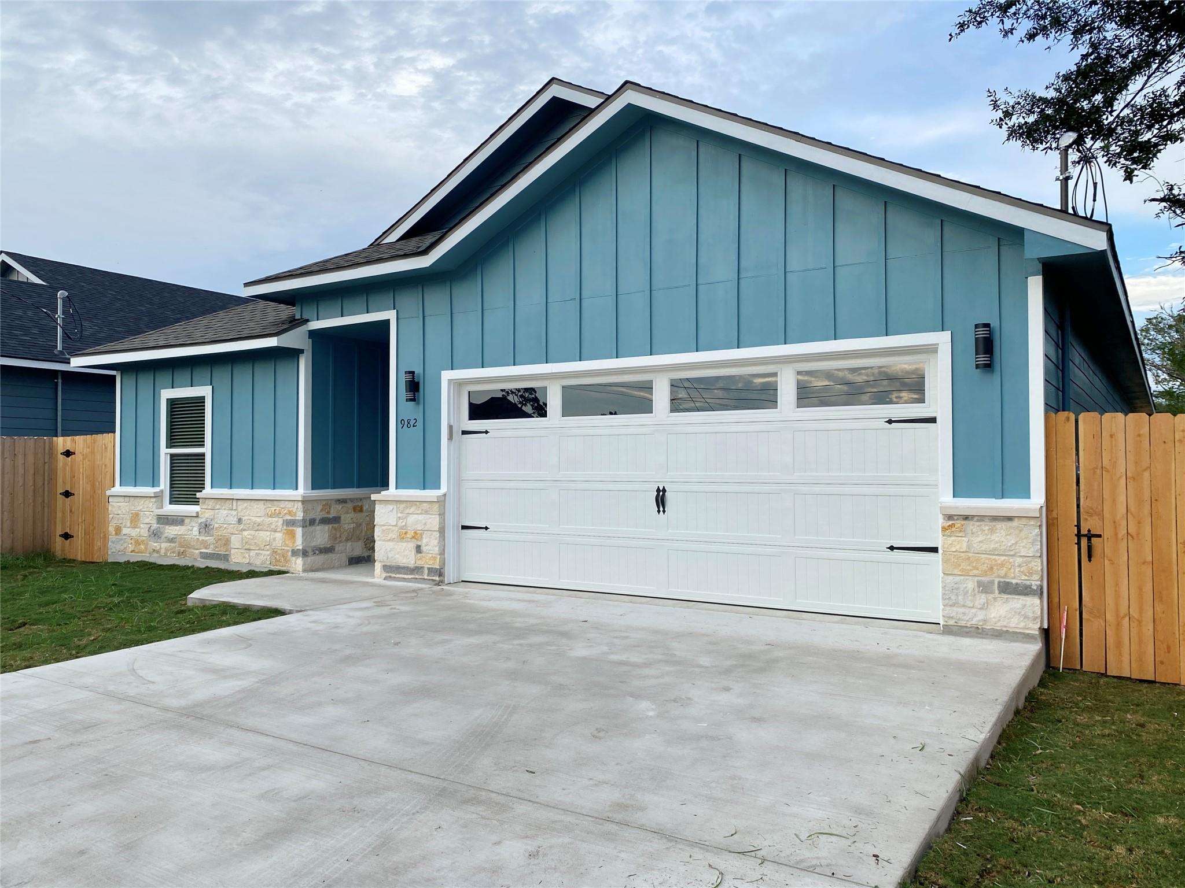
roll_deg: -0.3
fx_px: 890
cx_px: 592
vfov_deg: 53.1
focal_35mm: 26
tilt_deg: +0.7
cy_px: 444
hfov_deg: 67.3
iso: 32
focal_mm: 4.25
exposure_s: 1/839
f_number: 1.8
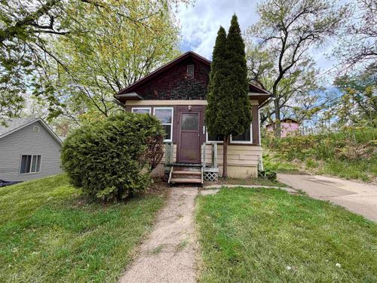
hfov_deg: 102.1
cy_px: 142
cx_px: 188
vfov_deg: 85.7
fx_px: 152
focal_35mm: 14
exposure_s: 1/527
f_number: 2.2
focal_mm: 2.22
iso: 40
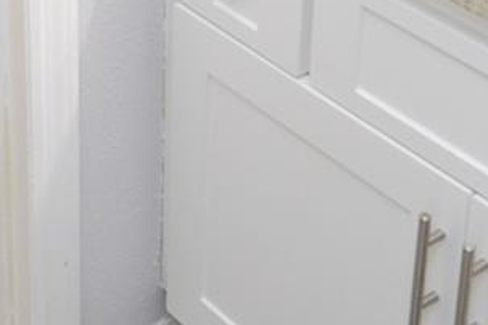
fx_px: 1288
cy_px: -234
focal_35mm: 95
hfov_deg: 20.9
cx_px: 26
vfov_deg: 13.2
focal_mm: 12
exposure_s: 1/60
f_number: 4.5
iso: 800
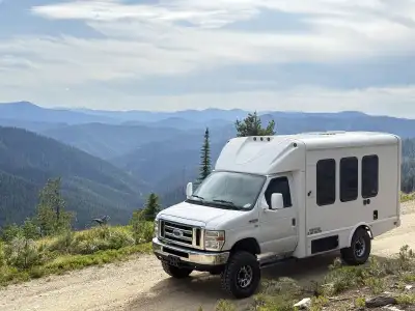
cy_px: 156
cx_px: 208
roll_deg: -1.4
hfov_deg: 39.7
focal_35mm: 48
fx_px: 575
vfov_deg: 30.3
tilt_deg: -4.7
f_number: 1.78
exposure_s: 1/3378
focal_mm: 6.76
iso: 100
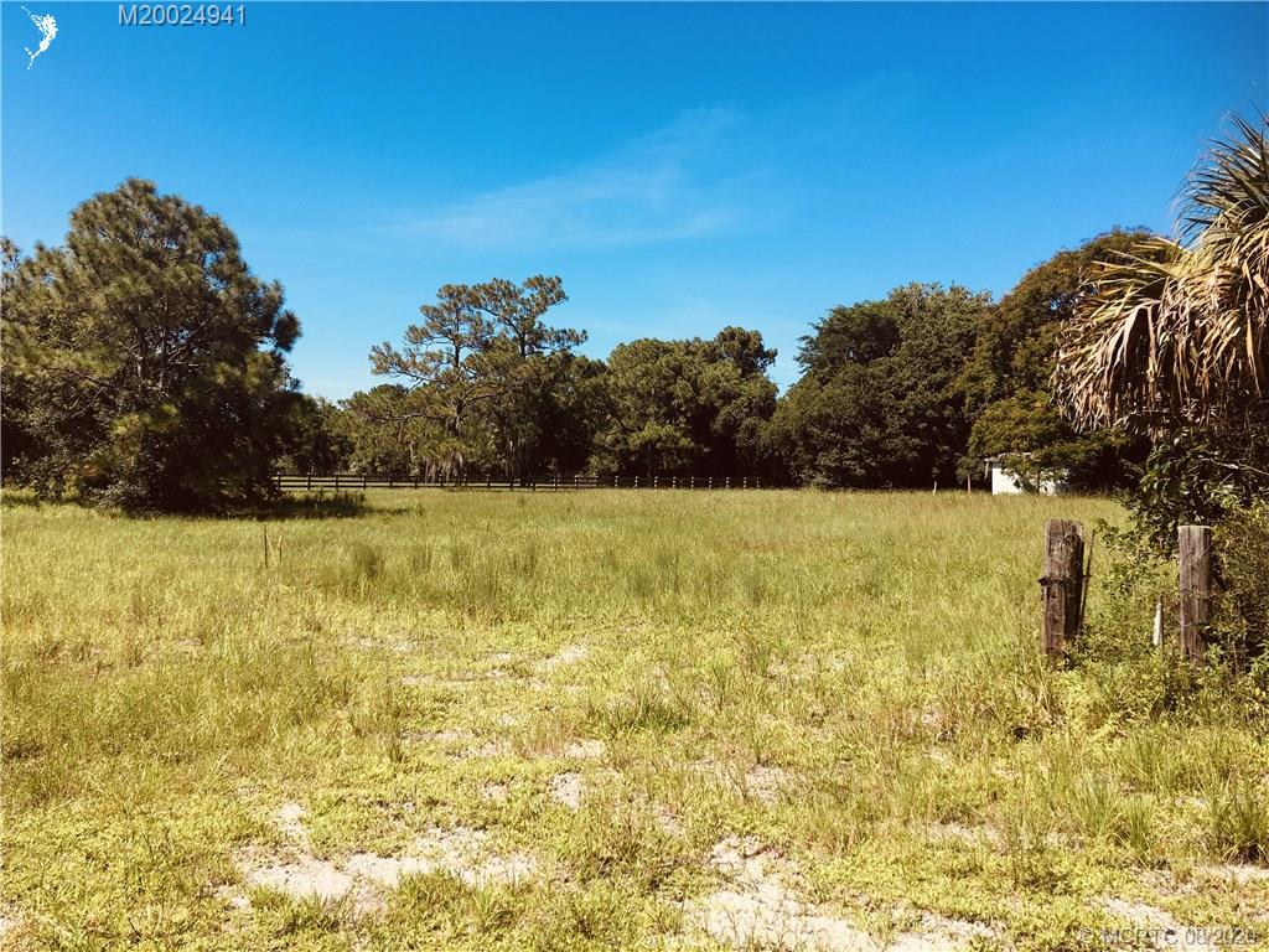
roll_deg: -1.6
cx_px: 634
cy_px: 476
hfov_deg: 61.7
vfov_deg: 48.2
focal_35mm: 29
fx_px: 1063
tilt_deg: +0.5
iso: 25
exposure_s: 1/1115
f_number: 2.2
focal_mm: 4.15
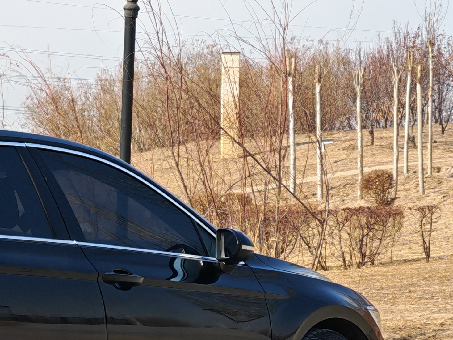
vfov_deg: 7.4
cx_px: -114
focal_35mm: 201
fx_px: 2630
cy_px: 223
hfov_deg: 9.7
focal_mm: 8.67
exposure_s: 1/410
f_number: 2.4
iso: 50
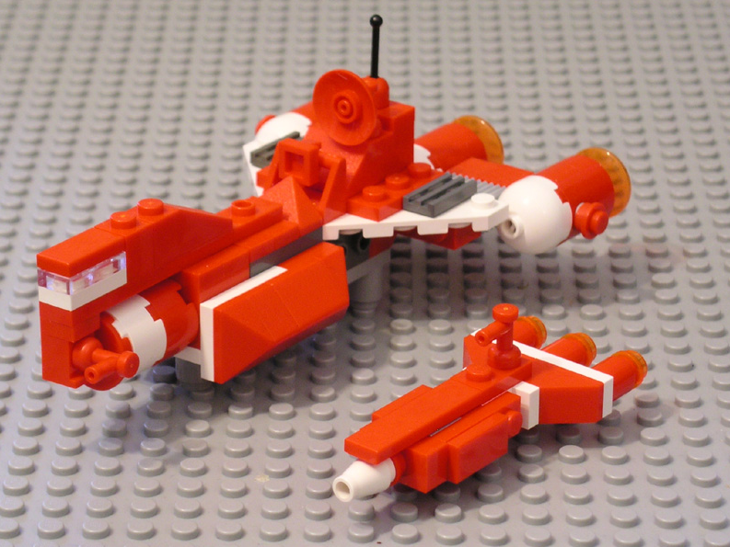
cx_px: 366
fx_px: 2426
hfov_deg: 17.1
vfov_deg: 12.9
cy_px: 273
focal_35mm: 115
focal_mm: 23.4
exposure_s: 1/4
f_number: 4.7
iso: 200
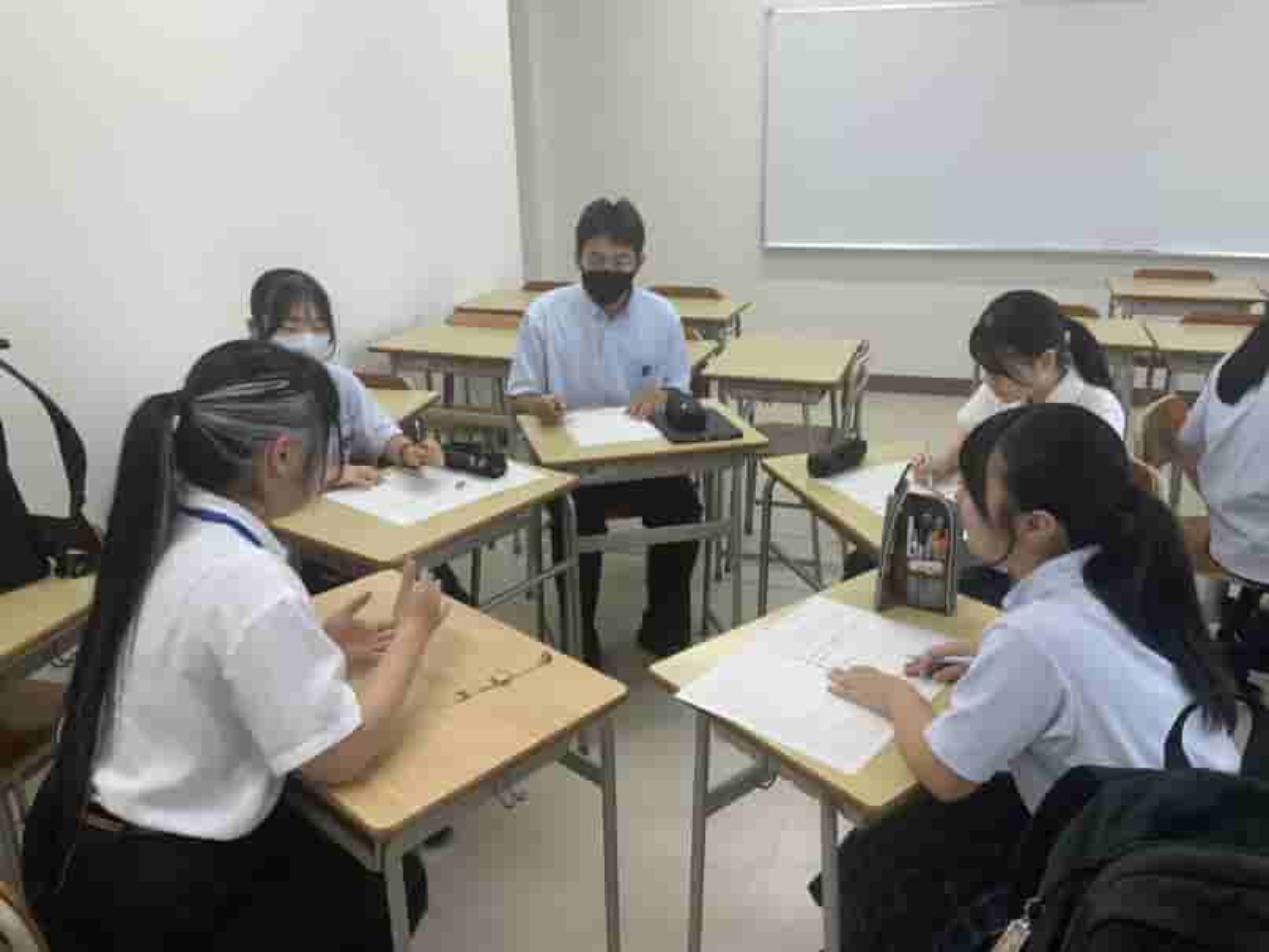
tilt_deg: -18.4
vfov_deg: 48.3
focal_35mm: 29
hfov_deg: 61.6
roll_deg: +0.4
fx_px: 1063
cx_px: 634
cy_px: 476
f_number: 1.8
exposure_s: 1/120
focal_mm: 3
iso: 50
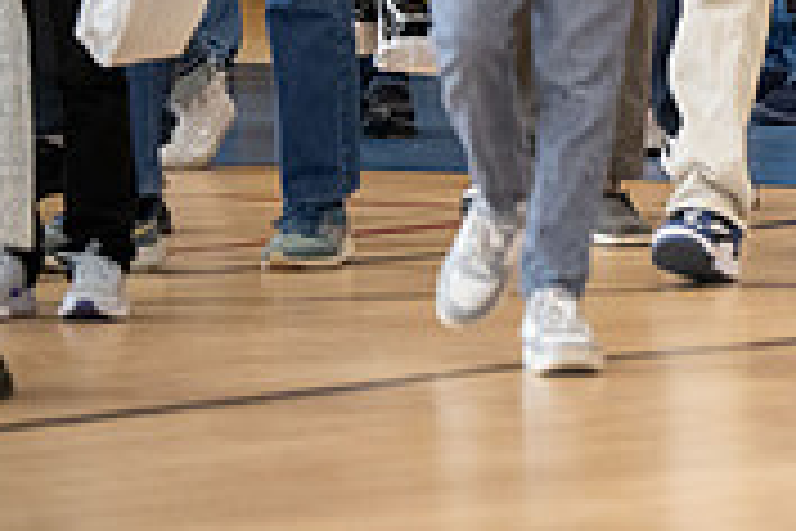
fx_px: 14747
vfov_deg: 2.1
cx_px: 1277
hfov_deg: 3.1
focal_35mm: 667
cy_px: -232
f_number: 2.8
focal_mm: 200
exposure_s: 1/400
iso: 2500
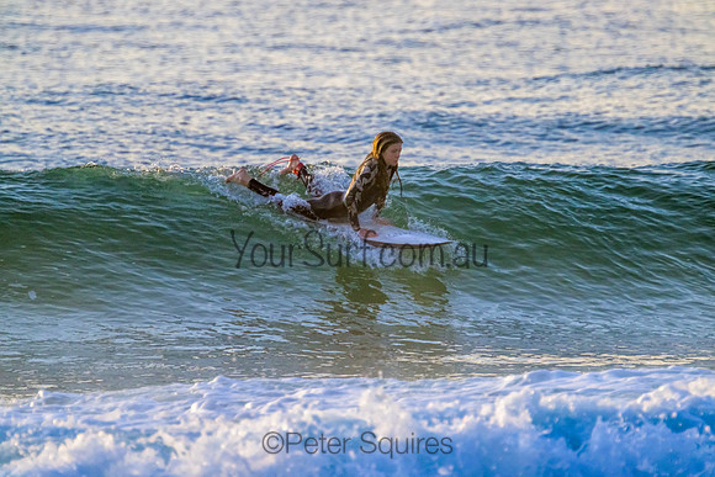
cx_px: 358
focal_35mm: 800
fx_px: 15892
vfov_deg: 1.7
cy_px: 238
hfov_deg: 2.6
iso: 2200
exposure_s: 1/1600
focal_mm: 800
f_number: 11
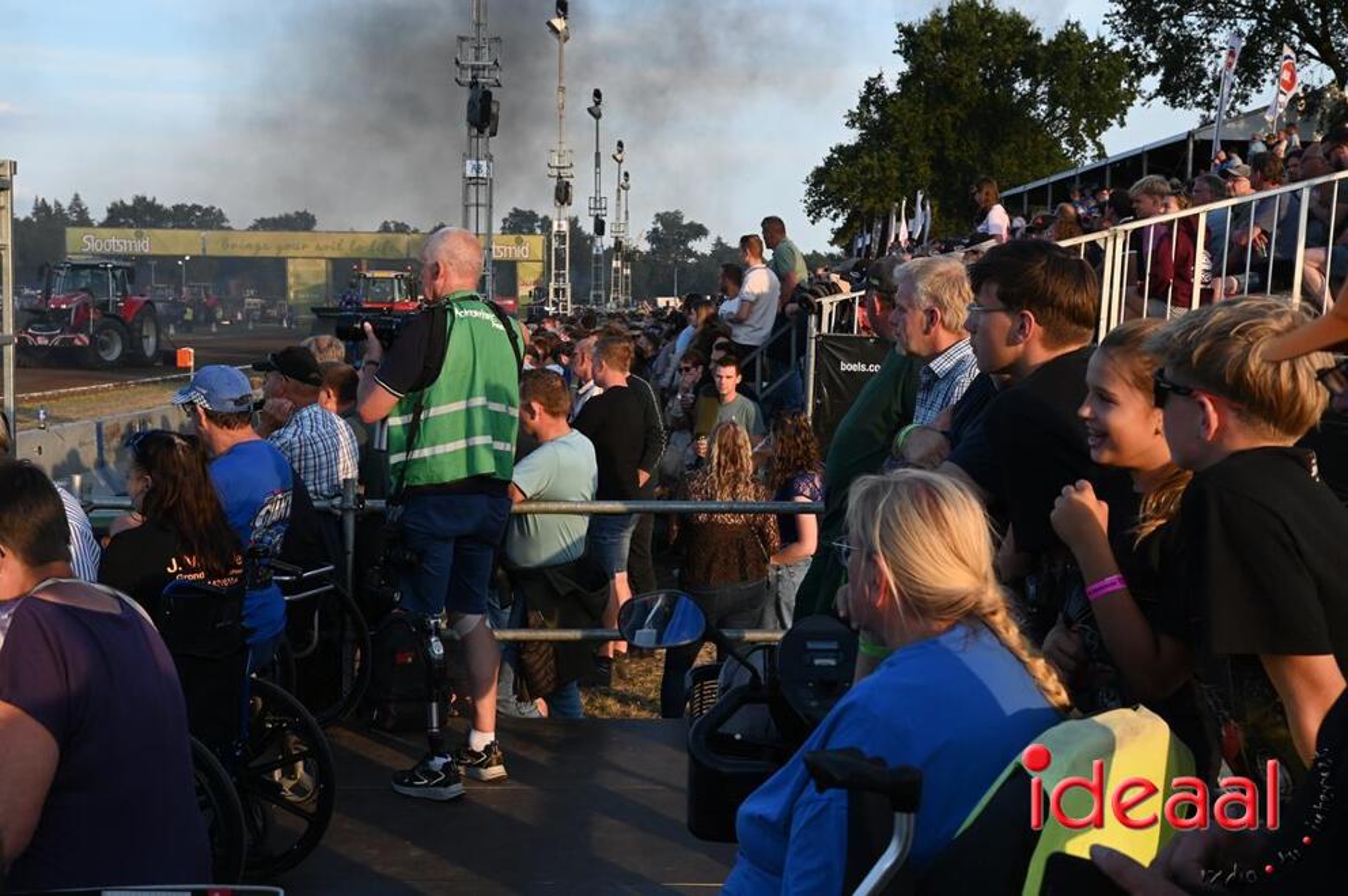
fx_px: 1870
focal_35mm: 50
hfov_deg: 39.6
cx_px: 674
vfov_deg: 26.9
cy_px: 448
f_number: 10
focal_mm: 50
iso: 640
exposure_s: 1/320
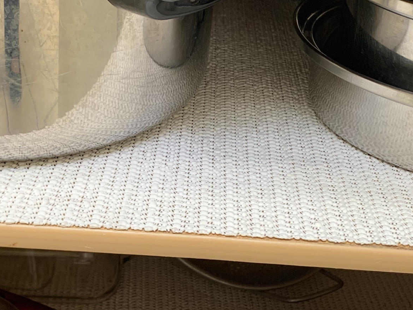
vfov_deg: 21.9
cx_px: 196
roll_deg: -5.3
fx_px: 799
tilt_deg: -23.1
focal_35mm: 67
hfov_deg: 29.0
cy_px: 130
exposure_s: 1/60
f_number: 1.8
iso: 64
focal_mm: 4.25
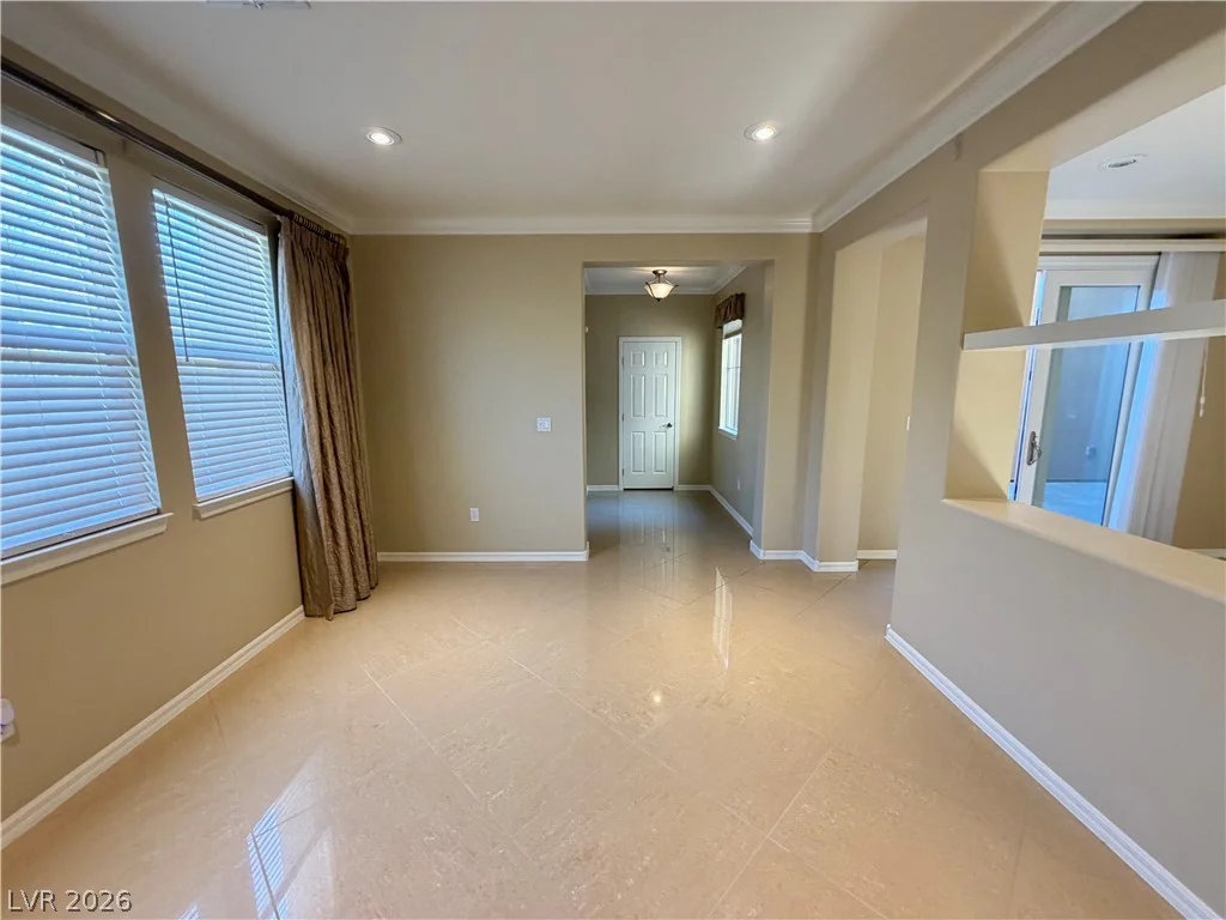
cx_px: 613
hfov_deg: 102.1
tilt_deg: -12.4
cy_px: 460
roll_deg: +0.7
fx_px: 496
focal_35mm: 14
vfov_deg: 85.7
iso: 320
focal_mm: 2.22
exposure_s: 1/60
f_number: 2.2
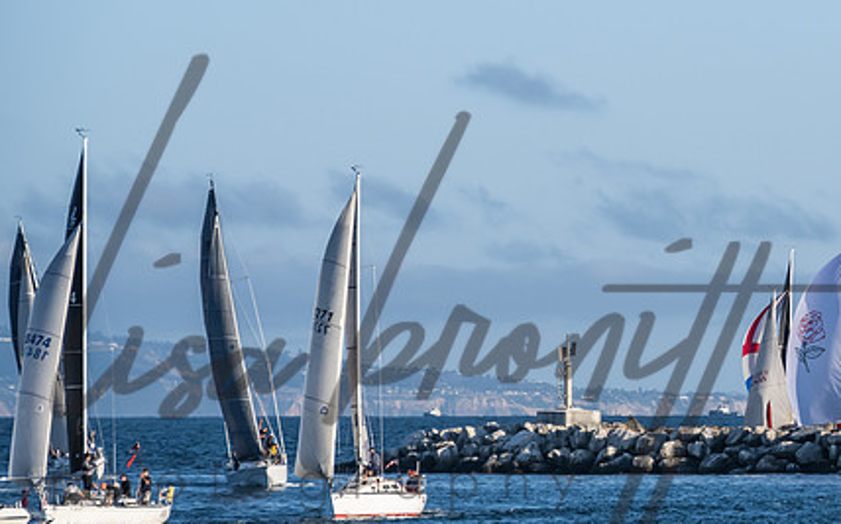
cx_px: 832
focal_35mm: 321
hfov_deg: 6.5
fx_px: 7353
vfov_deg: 4.1
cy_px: 183
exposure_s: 1/1250
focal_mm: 145
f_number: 6.3
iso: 320
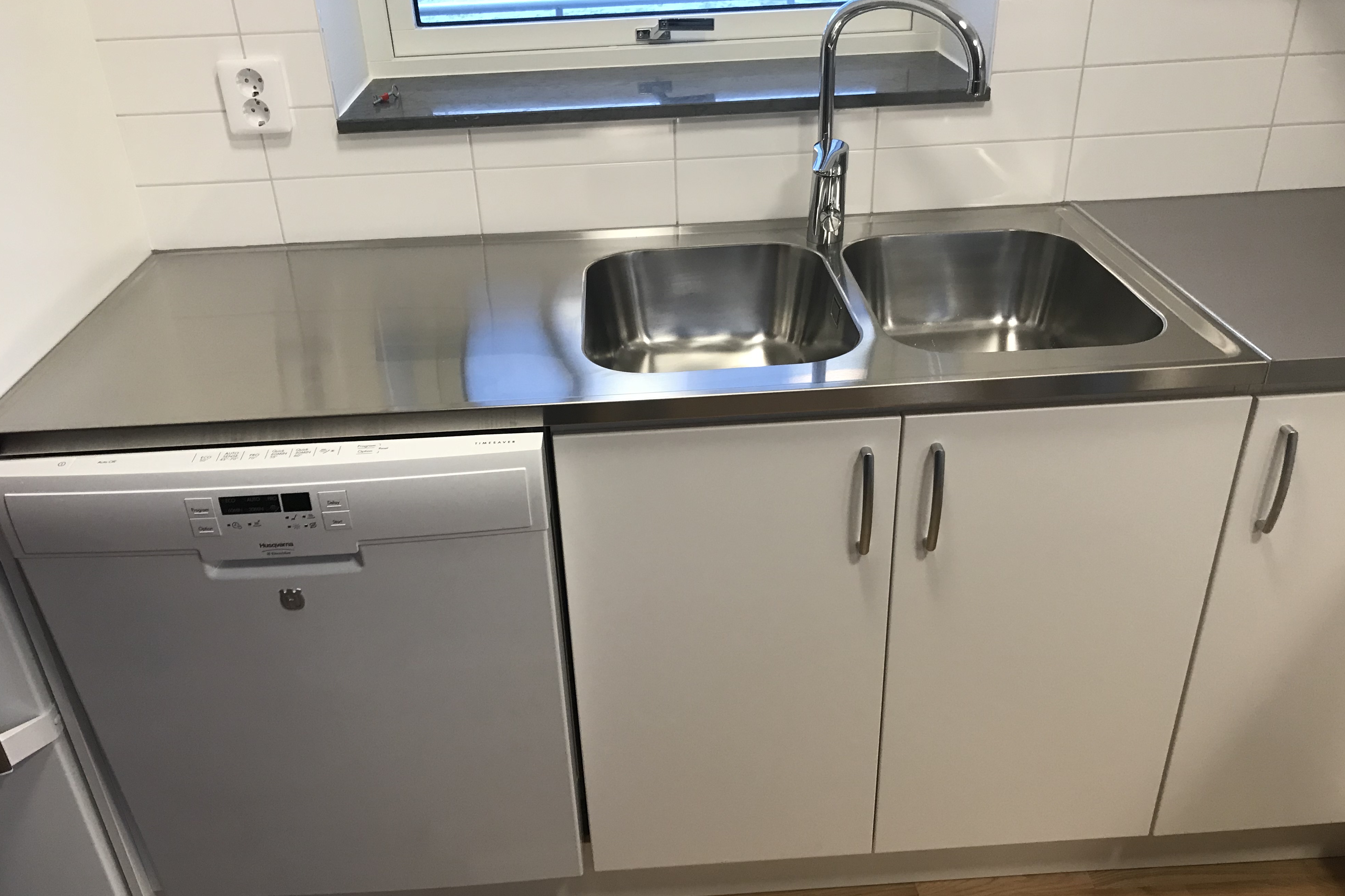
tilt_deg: -30.6
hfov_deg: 61.9
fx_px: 1121
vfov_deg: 43.6
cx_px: 675
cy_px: 482
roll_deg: +2.1
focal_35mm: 30
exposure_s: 1/25
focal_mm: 3.99
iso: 40
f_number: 1.8
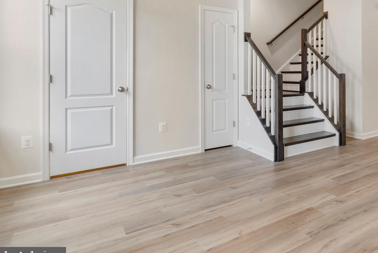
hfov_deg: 63.0
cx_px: 307
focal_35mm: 26
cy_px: 63
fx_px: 273
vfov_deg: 47.7
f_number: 8
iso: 250
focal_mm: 16
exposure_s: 1/13
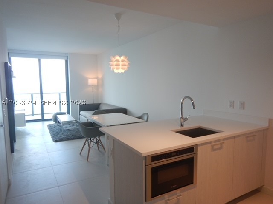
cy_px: 102
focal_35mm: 24
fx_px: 189
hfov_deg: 71.6
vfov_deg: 56.8
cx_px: 136
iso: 125
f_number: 2.8
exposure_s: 1/80
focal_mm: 4.3
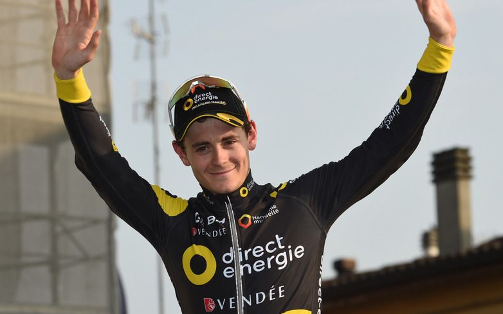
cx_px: 255
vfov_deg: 6.6
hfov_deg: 10.5
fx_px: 2742
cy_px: 203
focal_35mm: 200
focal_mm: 150
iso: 200
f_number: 9
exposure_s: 1/250
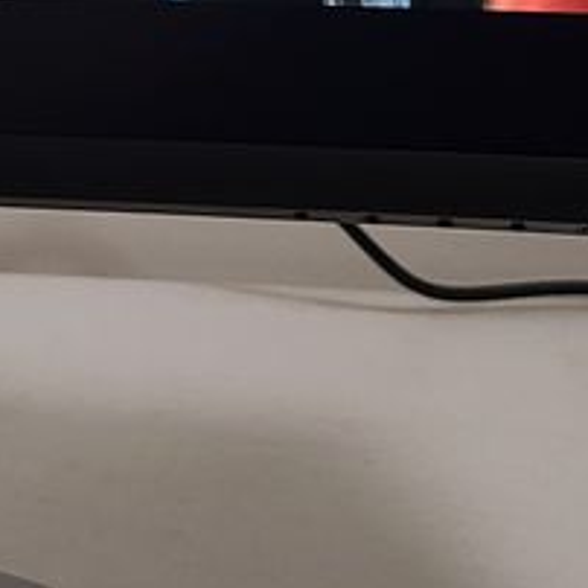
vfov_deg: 11.9
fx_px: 2691
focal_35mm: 140
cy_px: -285
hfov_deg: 12.3
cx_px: -55
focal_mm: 7
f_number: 1.8
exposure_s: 1/59
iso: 250
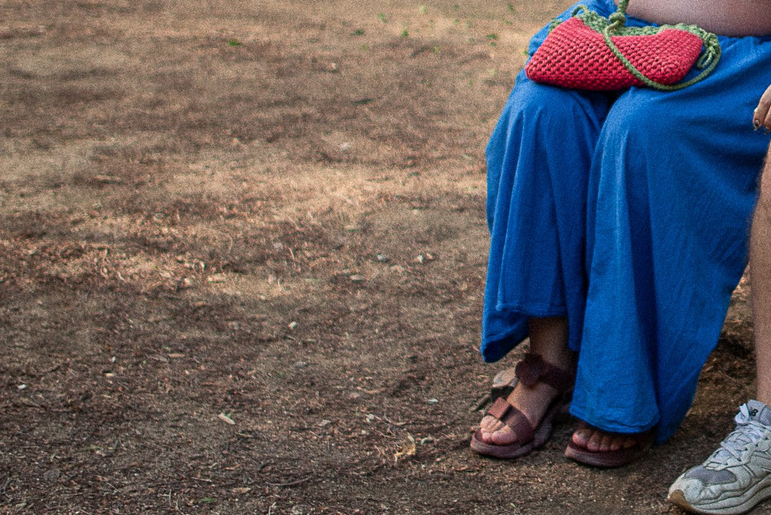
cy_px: -6
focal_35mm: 93
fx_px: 1993
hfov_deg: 20.6
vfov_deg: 14.5
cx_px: 900
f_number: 1.8
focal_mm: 28
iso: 160
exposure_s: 1/640
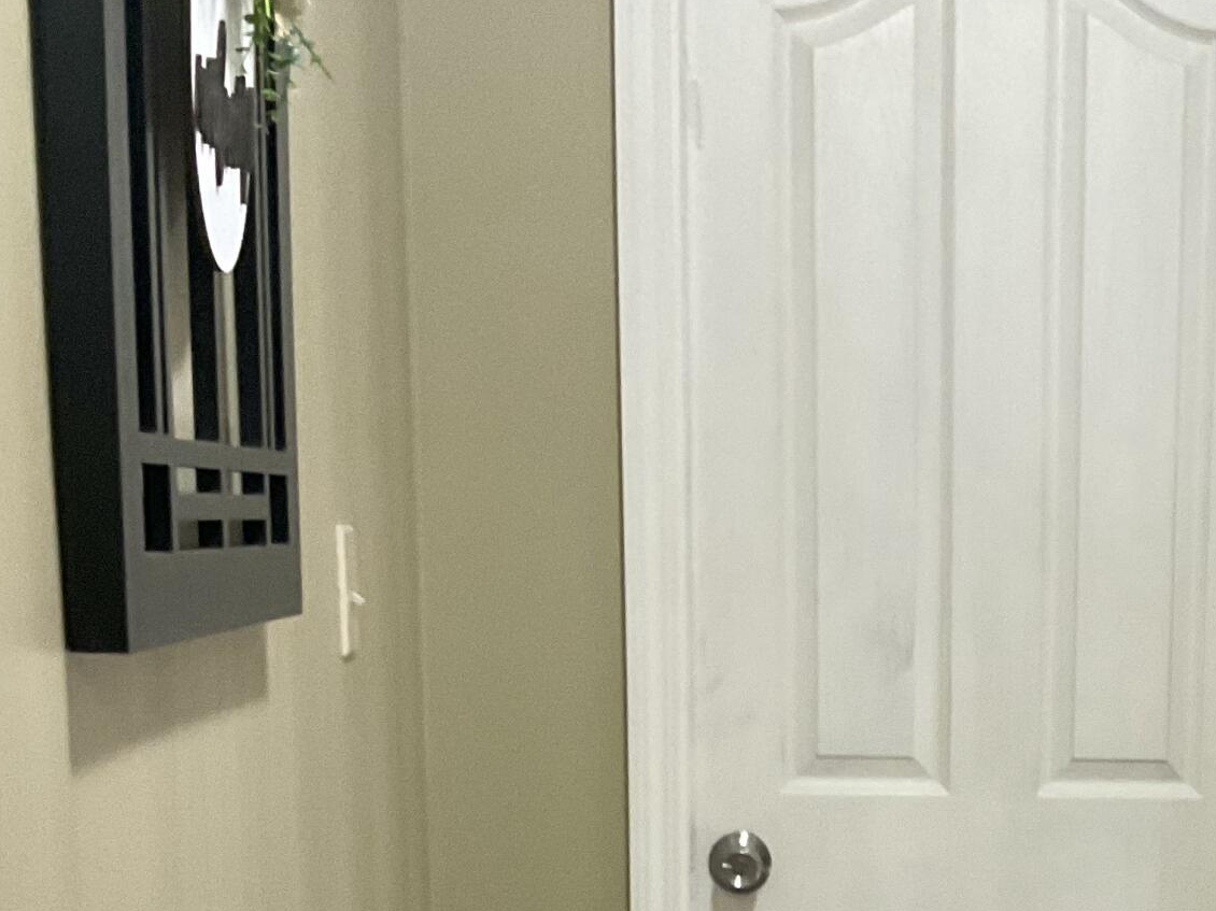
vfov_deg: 18.2
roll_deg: -3.5
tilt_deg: -13.9
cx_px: 1141
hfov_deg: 24.5
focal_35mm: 77
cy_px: 1092
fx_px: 2704
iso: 160
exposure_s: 1/60
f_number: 1.8
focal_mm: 3
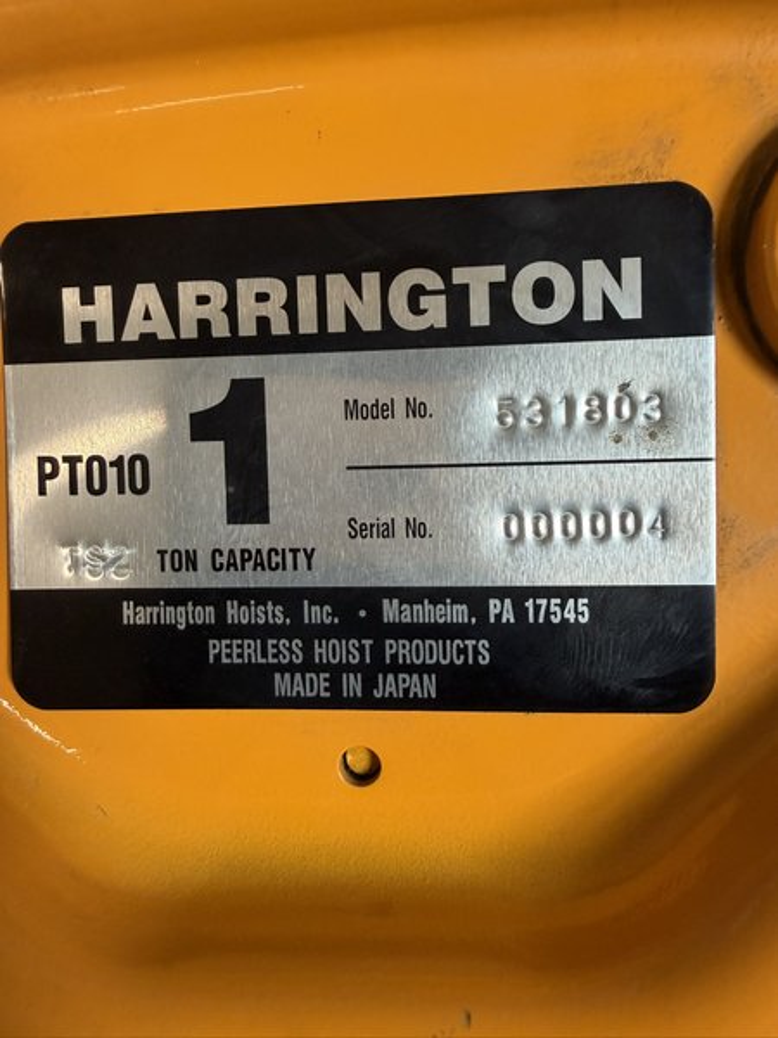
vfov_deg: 71.6
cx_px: 389
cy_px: 519
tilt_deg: -56.6
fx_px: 719
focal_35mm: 24
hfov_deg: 56.8
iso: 250
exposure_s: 1/120
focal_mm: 2.22
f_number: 2.2
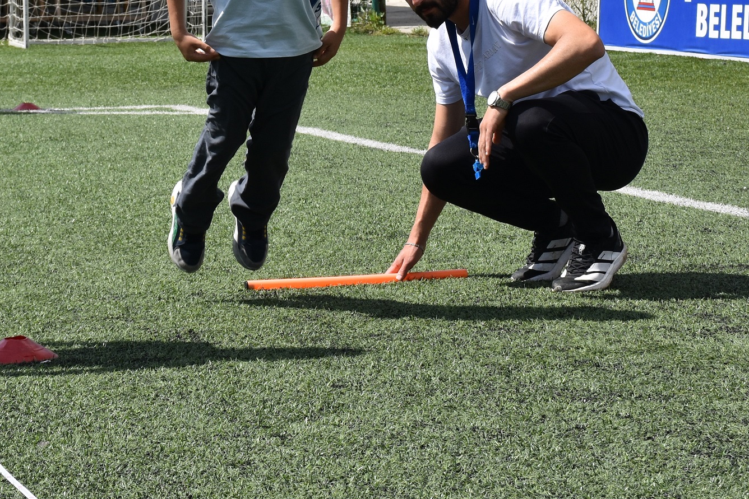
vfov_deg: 10.6
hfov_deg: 16.0
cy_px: -49
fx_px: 2663
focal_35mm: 128
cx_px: 244
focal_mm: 38
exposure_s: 1/500
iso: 160
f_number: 8
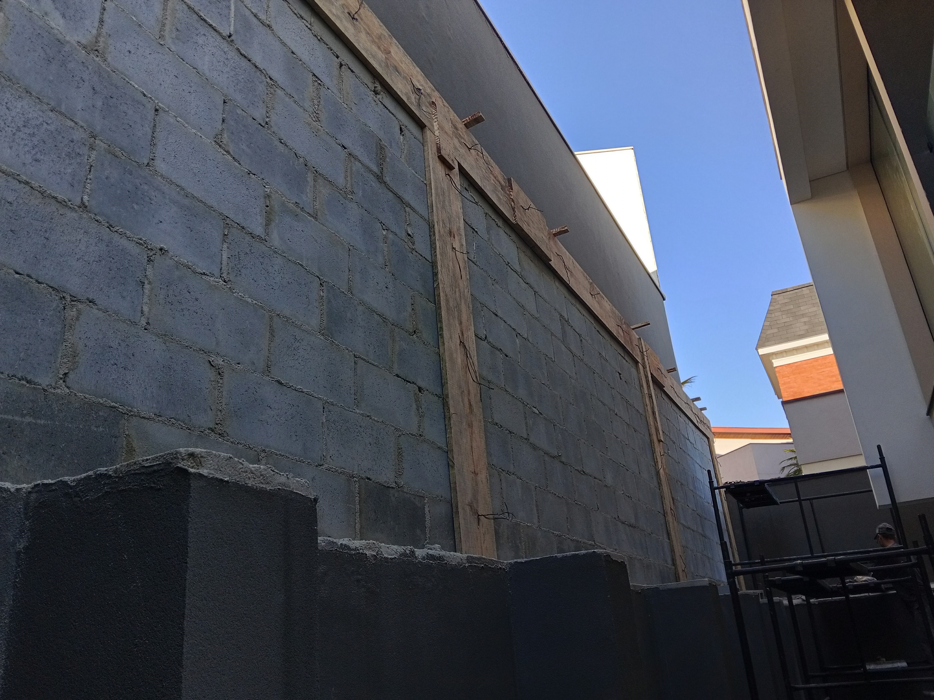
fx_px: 729
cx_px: 467
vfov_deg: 51.4
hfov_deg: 65.3
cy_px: 350
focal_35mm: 27
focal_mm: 3.98
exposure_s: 1/141
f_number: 1.8
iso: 50
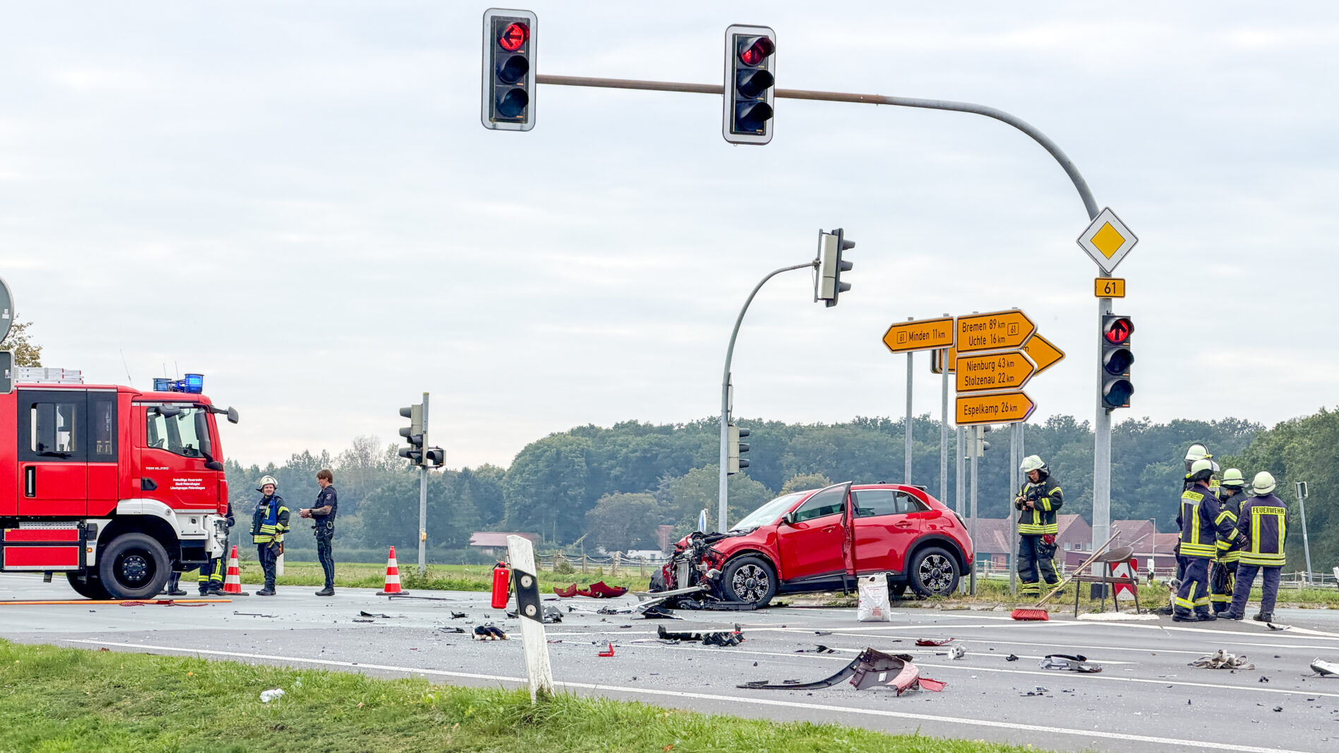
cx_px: 671
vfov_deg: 11.0
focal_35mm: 110
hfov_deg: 19.5
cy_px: 385
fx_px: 3906
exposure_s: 1/640
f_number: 2.8
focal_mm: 16.89
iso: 32
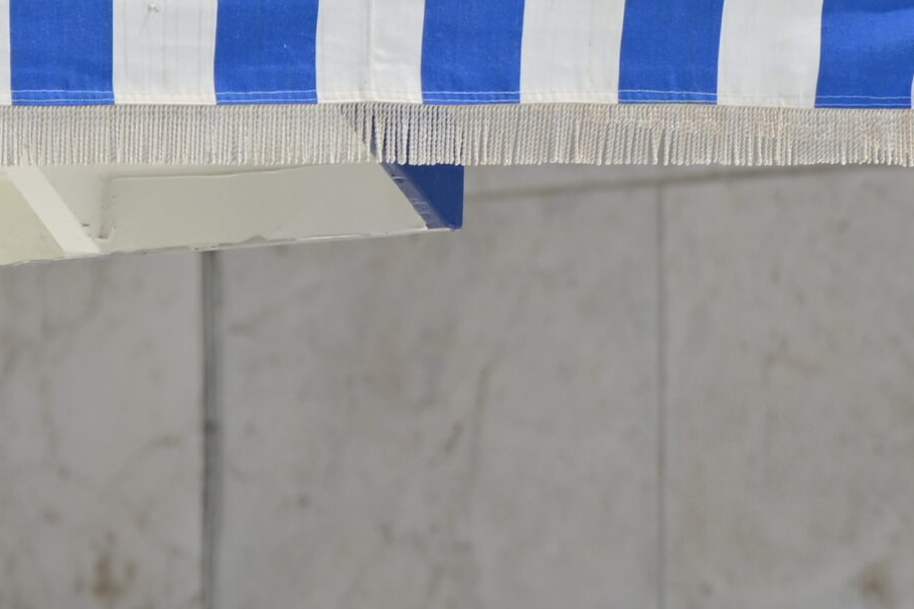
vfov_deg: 1.6
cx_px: -150
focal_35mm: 846
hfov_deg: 2.4
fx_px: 21474
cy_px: 856
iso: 125
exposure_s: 1/400
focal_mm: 200
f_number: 9
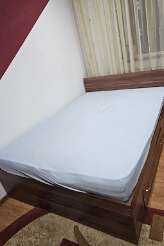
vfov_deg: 71.5
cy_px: 118
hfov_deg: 51.1
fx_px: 171
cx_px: 93
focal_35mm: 25
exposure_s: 1/143
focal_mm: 5.4
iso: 500
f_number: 1.8
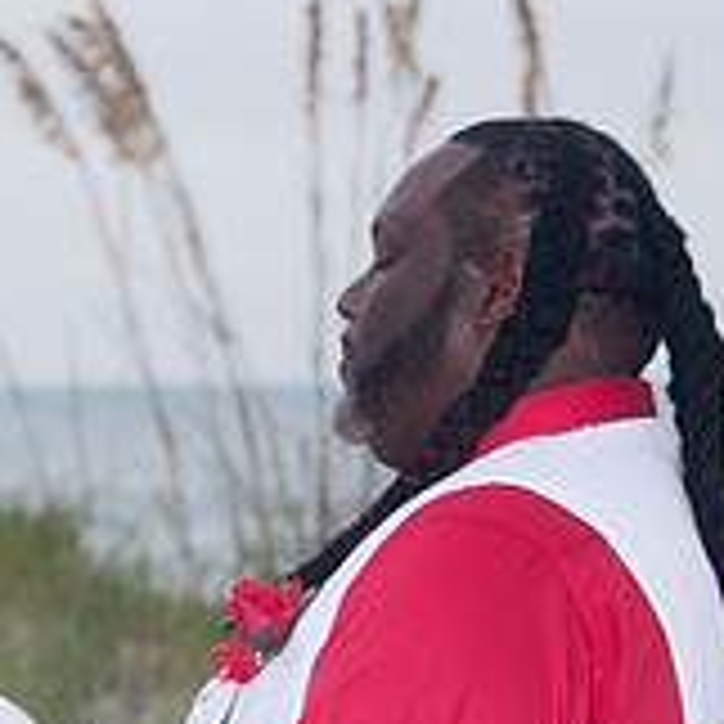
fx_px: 7619
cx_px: -144
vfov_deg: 5.4
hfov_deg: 5.4
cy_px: 650
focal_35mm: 322
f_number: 5.6
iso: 200
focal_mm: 70
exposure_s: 1/125
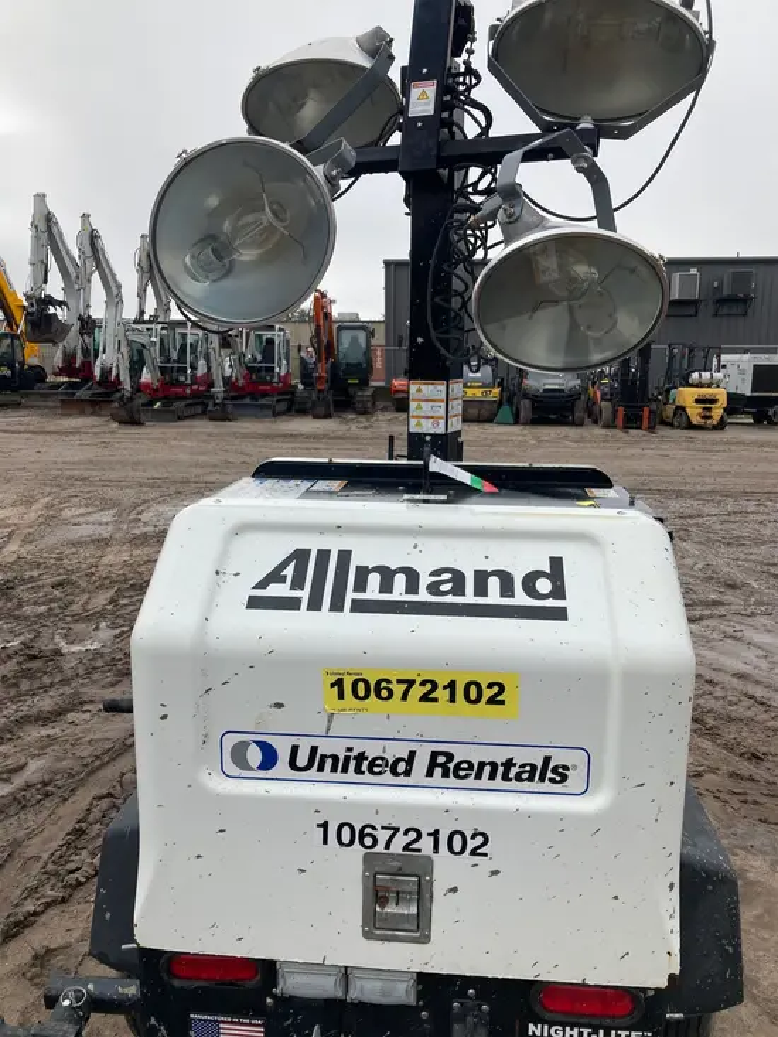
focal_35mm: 28
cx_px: 389
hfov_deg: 49.8
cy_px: 518
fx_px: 839
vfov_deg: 63.4
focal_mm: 3.99
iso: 20
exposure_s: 1/1104
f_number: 1.8
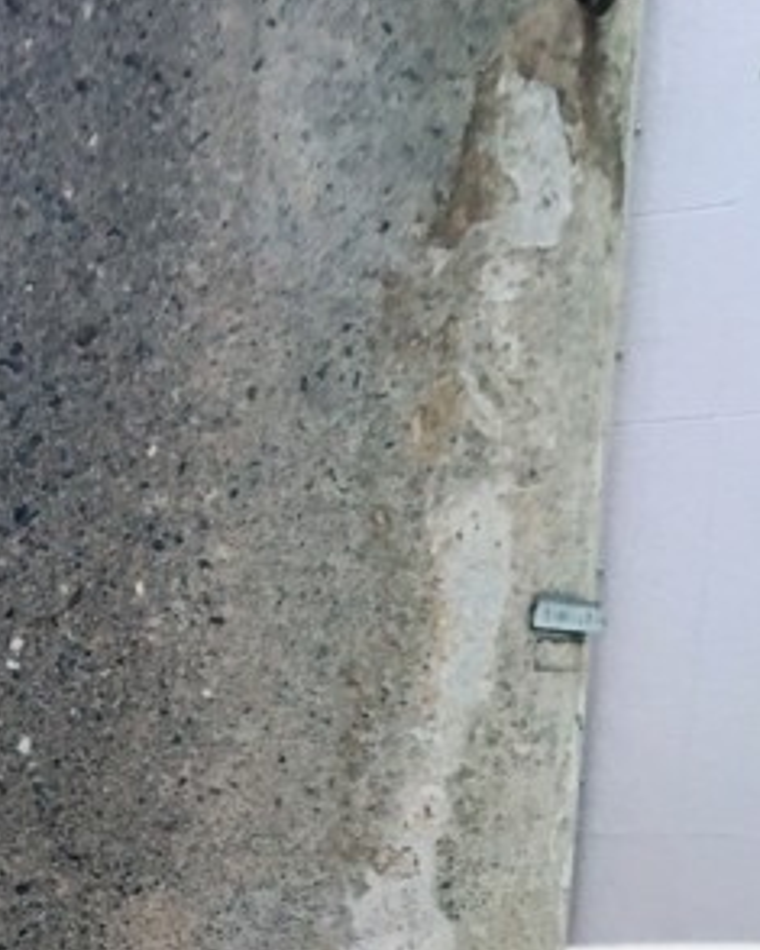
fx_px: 2166
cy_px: 1273
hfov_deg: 19.2
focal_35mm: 77
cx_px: -45
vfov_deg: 22.0
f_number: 2.2
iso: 80
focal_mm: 4.15
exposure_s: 1/15
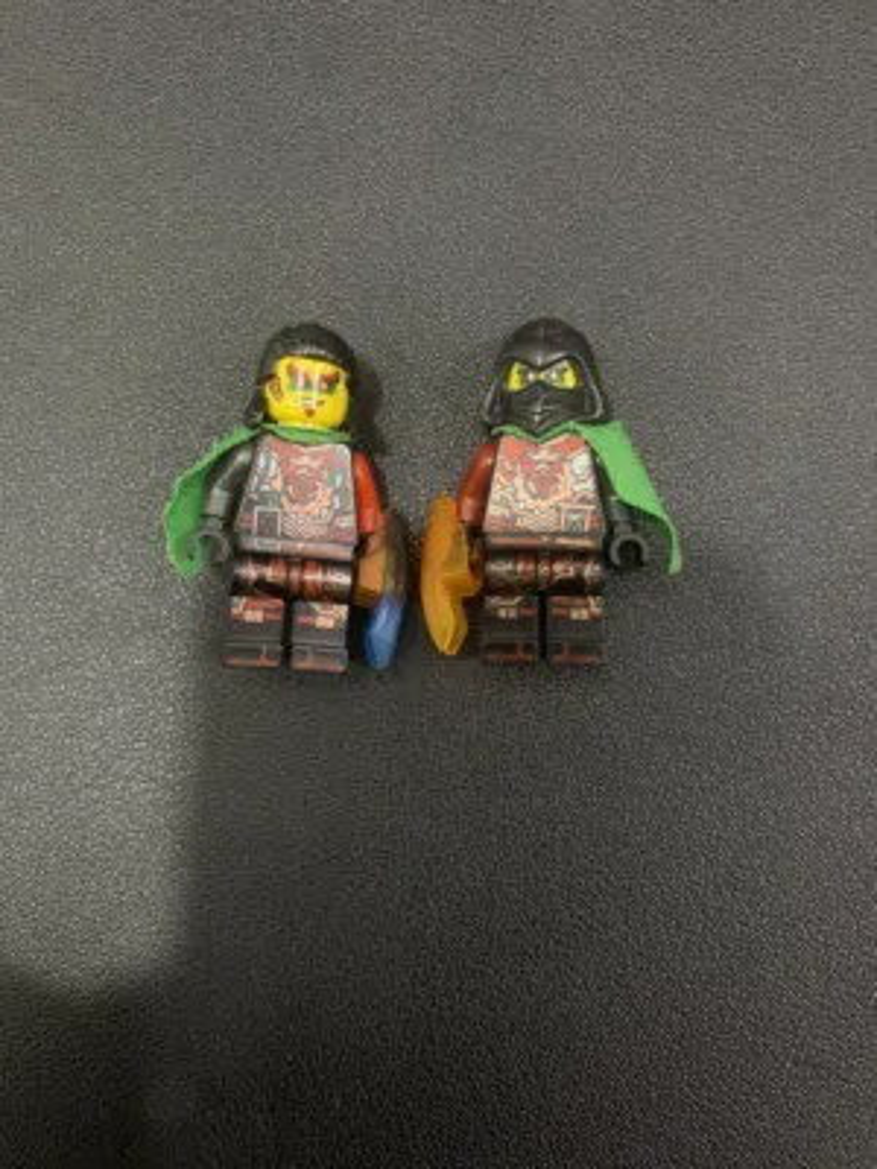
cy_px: 584
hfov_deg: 53.1
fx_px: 878
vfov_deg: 67.3
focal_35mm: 26
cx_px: 438
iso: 250
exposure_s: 1/60
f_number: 1.8
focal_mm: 4.25
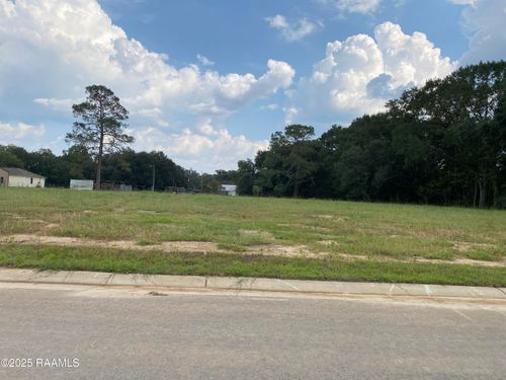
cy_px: 190
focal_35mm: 26
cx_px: 253
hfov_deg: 67.3
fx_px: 380
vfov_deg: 53.1
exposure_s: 1/2625
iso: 32
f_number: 1.8
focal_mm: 4.25
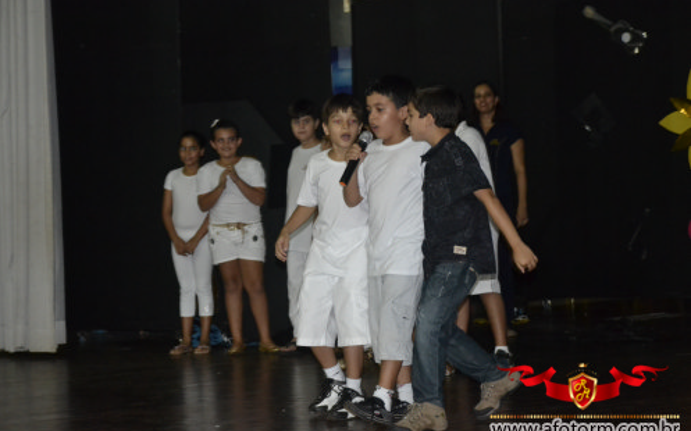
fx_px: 1506
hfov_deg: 25.8
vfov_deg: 16.3
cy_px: 227
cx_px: 345
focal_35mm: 80
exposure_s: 1/60
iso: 3200
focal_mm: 52
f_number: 5
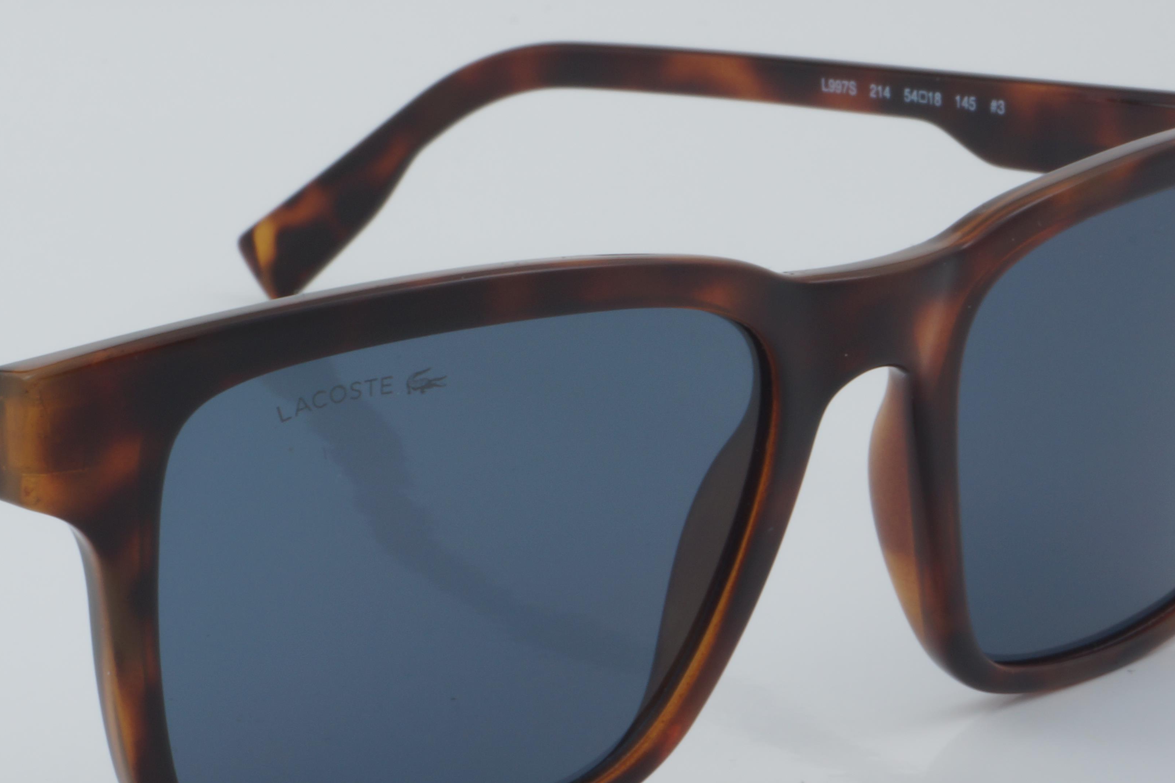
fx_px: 4536
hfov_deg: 14.7
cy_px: 450
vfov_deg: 9.9
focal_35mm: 139
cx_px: 326
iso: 100
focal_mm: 50
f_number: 32
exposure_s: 1/4
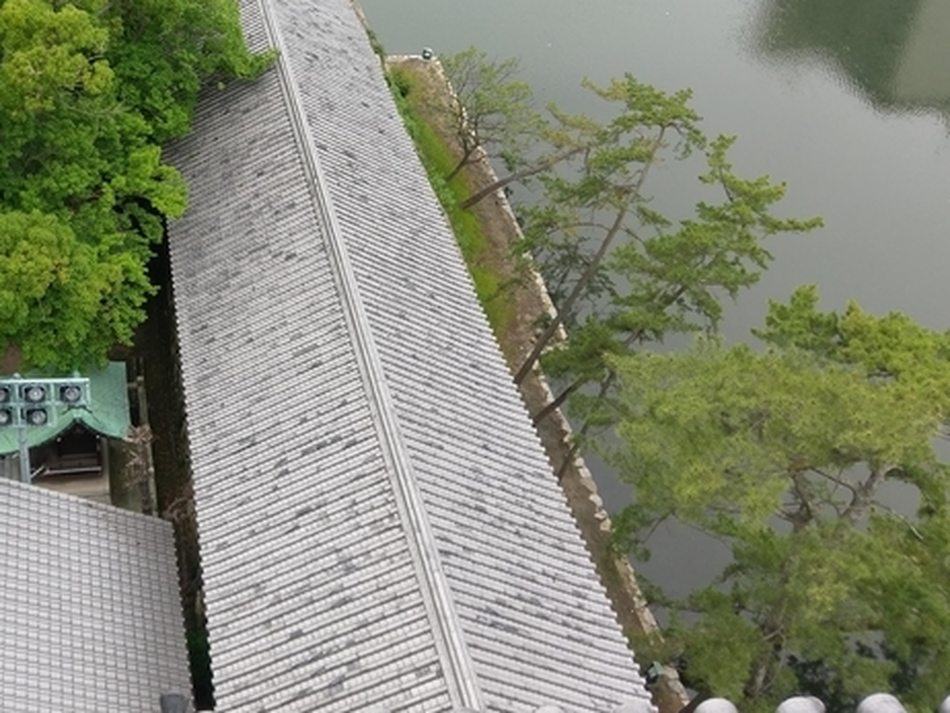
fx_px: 1236
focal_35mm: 45
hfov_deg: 40.6
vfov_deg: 31.8
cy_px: 216
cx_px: 216
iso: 100
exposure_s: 1/361
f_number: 1.8
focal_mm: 4.58
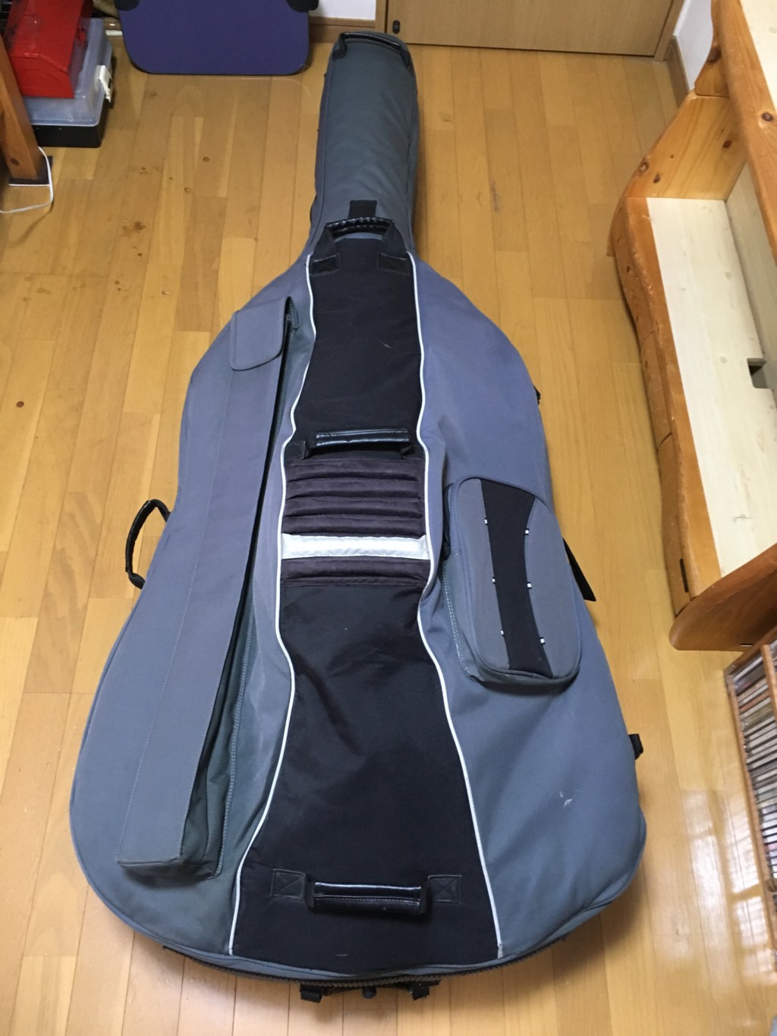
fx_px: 868
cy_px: 518
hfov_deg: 48.2
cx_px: 388
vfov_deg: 61.7
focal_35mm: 29
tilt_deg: -63.1
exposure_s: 1/33
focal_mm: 4.15
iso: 200
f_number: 2.2
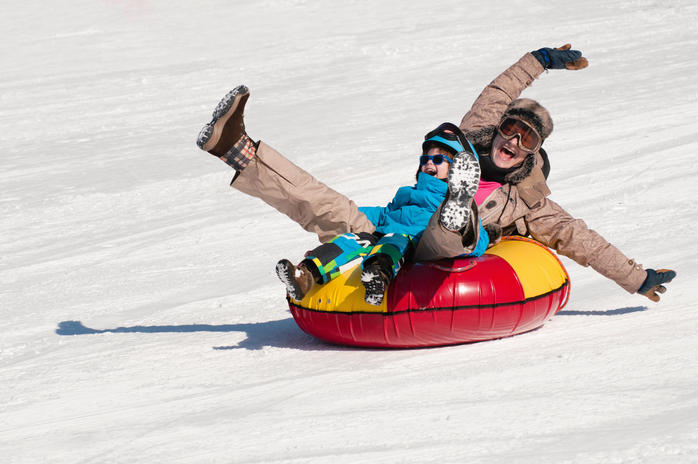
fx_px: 4502
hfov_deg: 8.9
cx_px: 349
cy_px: 232
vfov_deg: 5.9
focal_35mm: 232
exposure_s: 1/1000
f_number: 7.1
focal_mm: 155
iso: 200
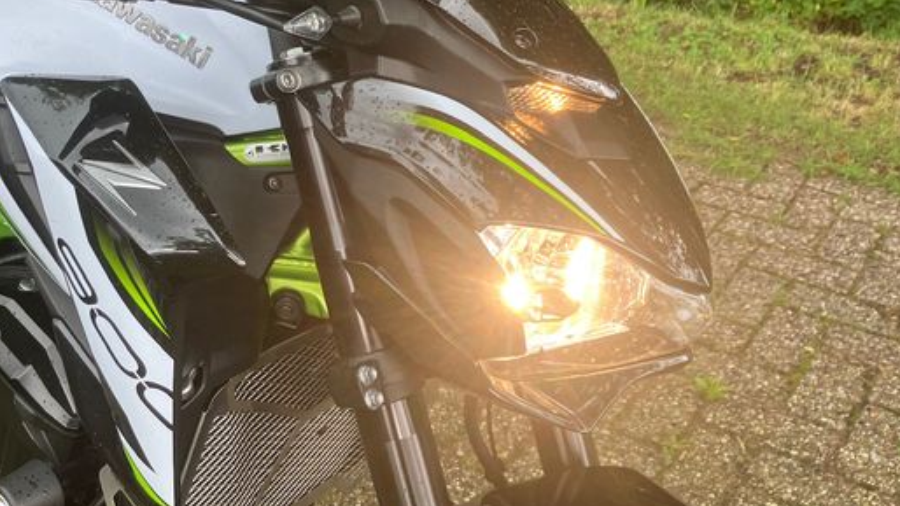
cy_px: 166
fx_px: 907
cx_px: 347
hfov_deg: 52.3
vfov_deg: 30.9
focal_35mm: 38
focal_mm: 3.99
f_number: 1.8
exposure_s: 1/121
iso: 40
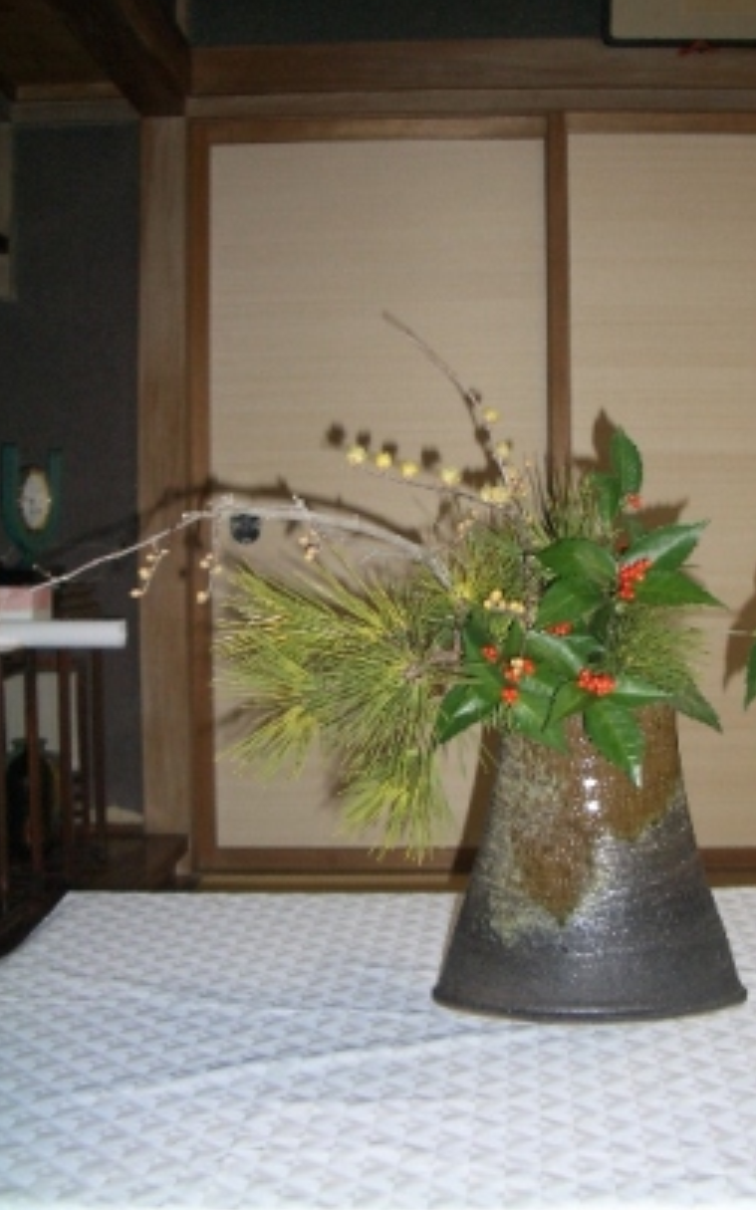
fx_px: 1352
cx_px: 448
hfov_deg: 31.2
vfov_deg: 48.2
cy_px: 598
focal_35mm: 41
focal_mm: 5.8
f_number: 2.6
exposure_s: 1/60
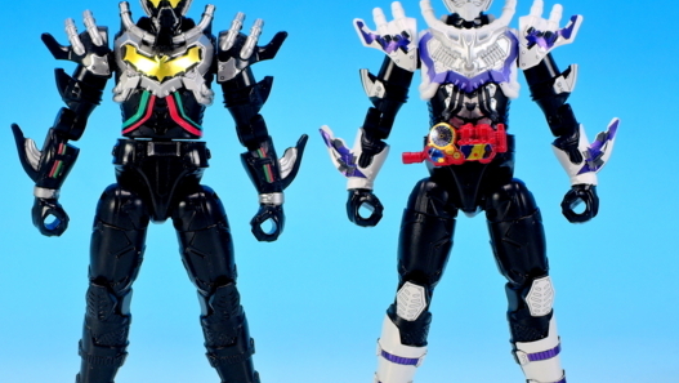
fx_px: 1675
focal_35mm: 93
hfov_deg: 22.9
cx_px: 307
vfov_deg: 13.0
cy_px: 195
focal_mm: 16
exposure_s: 1
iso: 80
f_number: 7.3
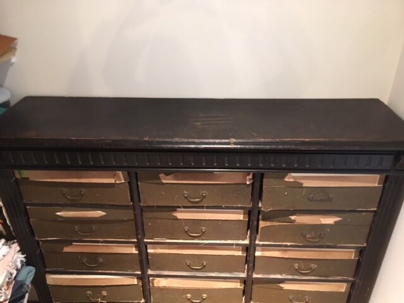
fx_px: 338
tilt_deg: -32.2
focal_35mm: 29
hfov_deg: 61.7
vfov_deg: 48.2
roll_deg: +0.4
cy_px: 152
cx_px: 202
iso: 400
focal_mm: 4.15
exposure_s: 1/17
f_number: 2.2
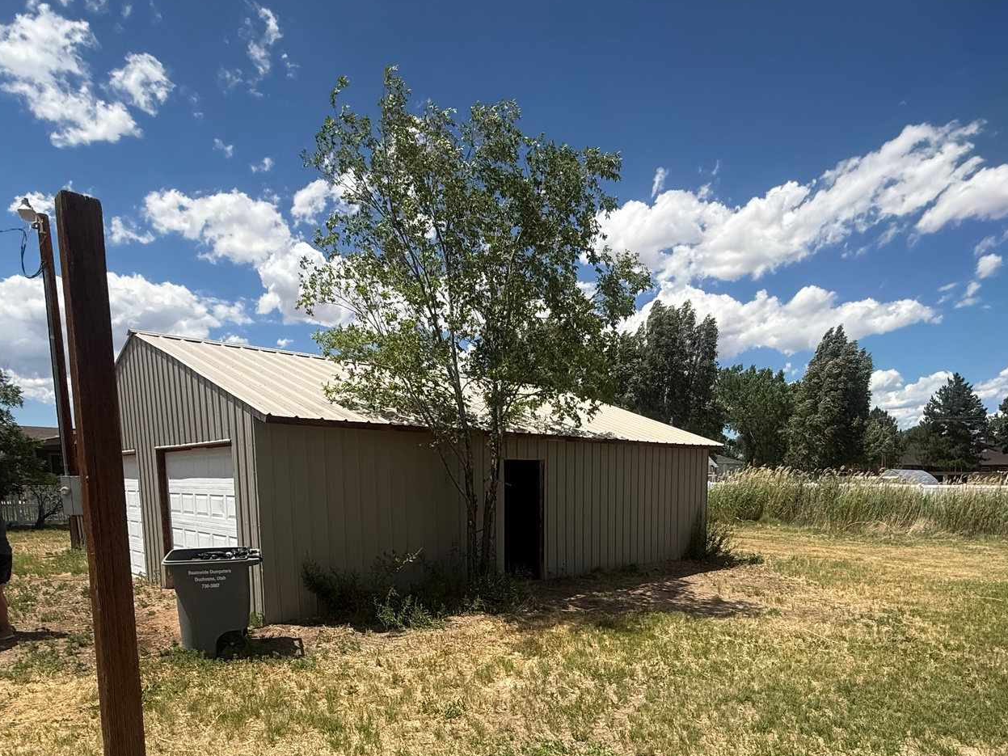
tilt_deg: -6.1
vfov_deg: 56.2
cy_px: 560
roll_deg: +1.5
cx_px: 562
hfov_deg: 73.7
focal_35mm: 23
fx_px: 670
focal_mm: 2.22
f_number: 2.2
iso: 50
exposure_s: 1/2320
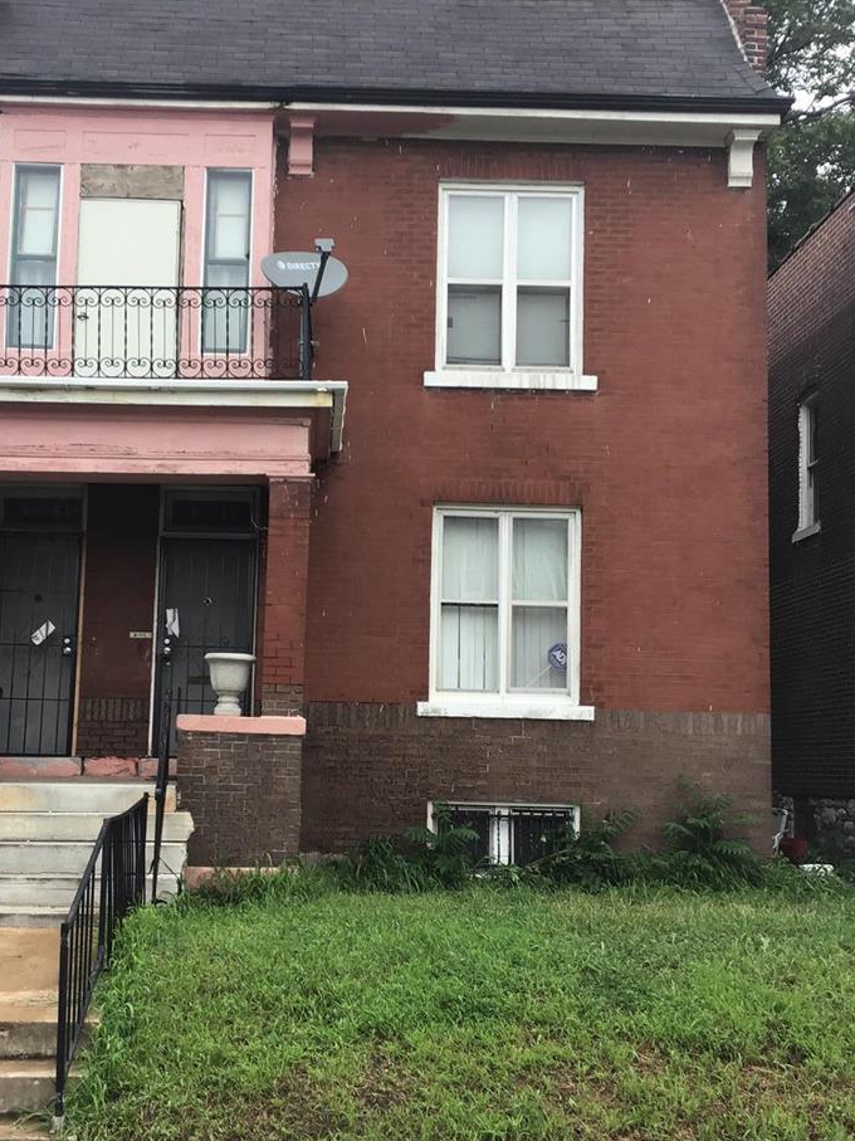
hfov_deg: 35.0
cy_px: 596
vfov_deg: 45.8
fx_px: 1351
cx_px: 332
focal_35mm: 41
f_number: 2.4
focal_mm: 3.3
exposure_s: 1/120
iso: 25
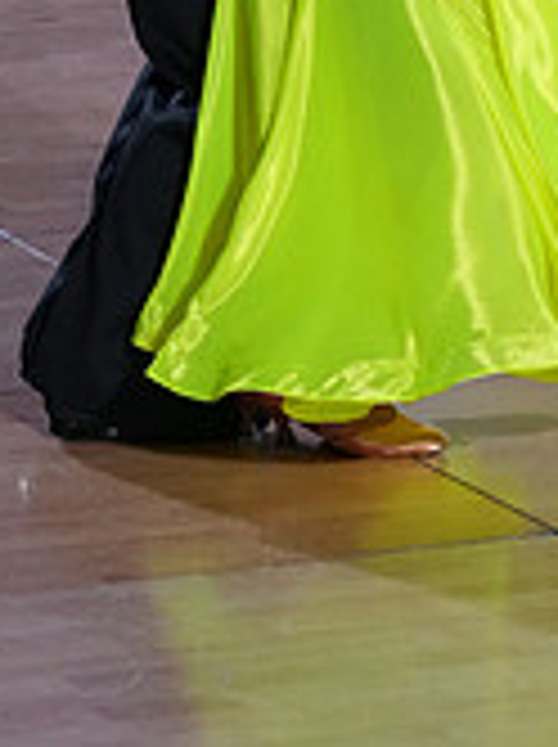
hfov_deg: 5.7
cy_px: -310
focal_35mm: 259
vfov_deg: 7.5
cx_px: 448
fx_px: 5581
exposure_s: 1/400
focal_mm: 77
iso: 2500
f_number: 4.5
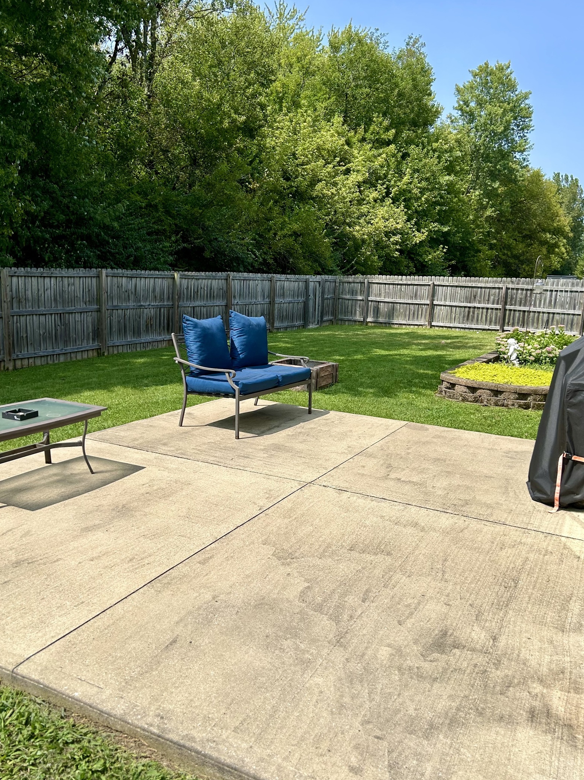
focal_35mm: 29
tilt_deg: -9.5
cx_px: 310
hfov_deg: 48.2
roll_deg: -2.3
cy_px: 402
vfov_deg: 61.7
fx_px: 652
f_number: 1.5
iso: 50
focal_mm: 5.7
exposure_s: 1/4115
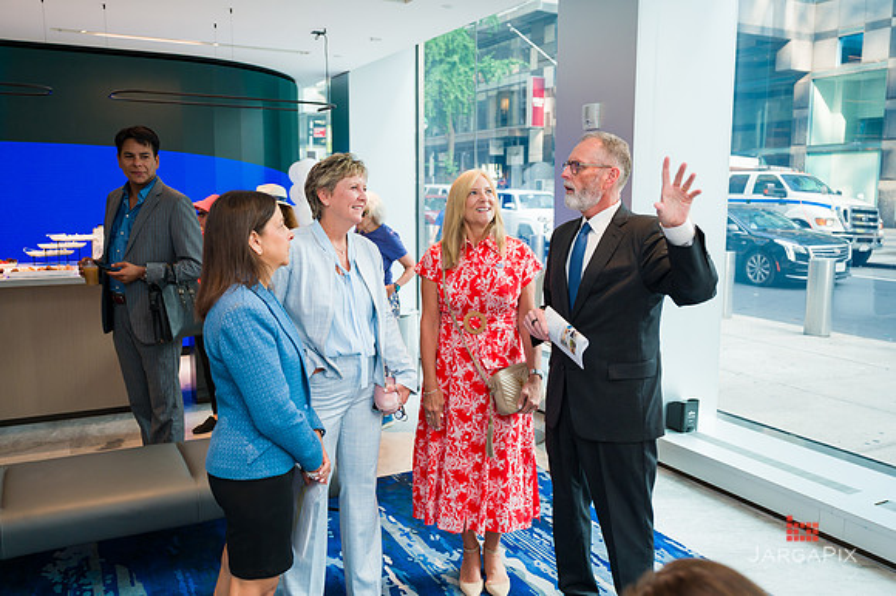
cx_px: 450
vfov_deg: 42.2
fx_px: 773
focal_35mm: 31
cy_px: 296
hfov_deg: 60.2
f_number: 3.5
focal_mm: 30.5
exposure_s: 1/200
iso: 400
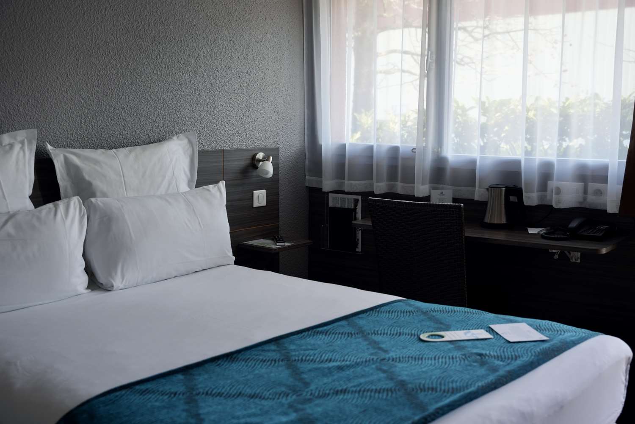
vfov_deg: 33.1
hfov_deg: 48.0
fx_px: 713
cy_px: 212
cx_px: 318
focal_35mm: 40
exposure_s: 1/60
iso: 200
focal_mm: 40.4
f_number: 4
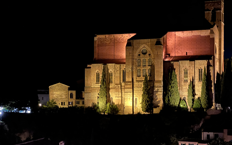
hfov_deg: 25.2
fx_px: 518
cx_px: 116
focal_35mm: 82
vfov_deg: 15.9
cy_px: 82
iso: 500
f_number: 2.8
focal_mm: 9
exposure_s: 1/2
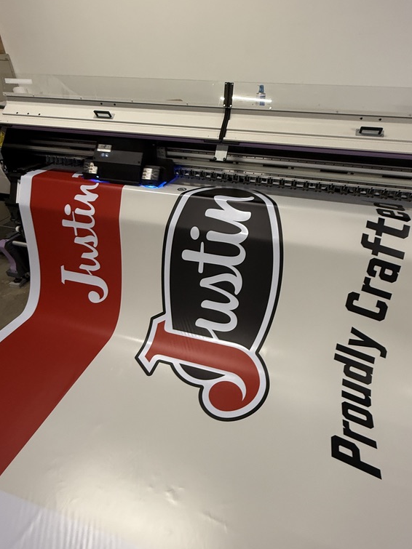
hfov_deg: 68.6
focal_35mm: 19
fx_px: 302
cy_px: 277
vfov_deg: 84.7
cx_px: 221
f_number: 2.2
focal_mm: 2.22
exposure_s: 1/60
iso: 320
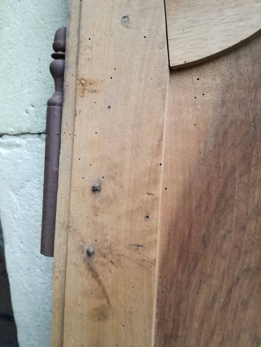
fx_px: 271
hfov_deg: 51.4
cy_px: 174
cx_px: 130
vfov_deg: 65.3
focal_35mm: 27
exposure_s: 1/33.3
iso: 320
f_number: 2
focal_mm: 3.79
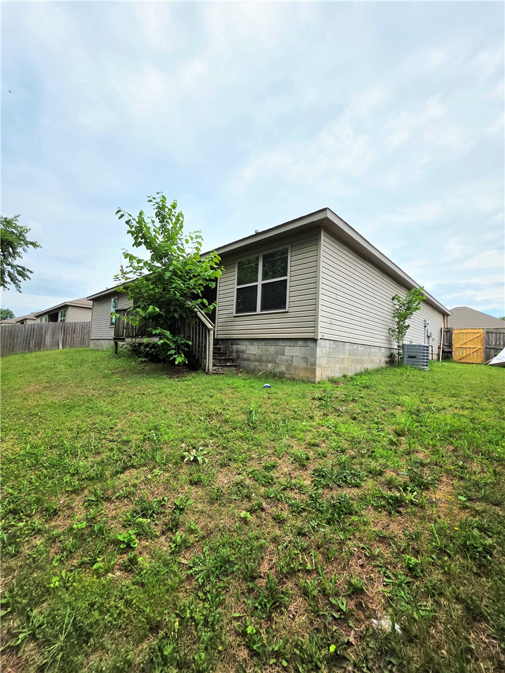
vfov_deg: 106.2
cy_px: 336
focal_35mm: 13
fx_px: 253
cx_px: 252
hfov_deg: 89.9
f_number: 1.9
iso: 40
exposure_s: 1/1000
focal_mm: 2.2
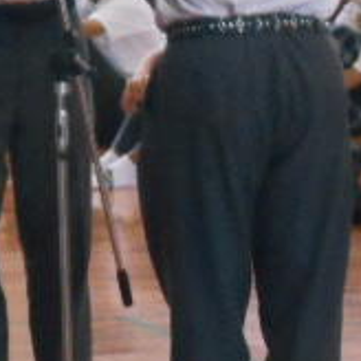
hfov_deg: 3.9
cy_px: 57
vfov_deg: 3.9
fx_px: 5298
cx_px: -185
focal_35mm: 449
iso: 800
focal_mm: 23
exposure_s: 1/50
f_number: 6.5
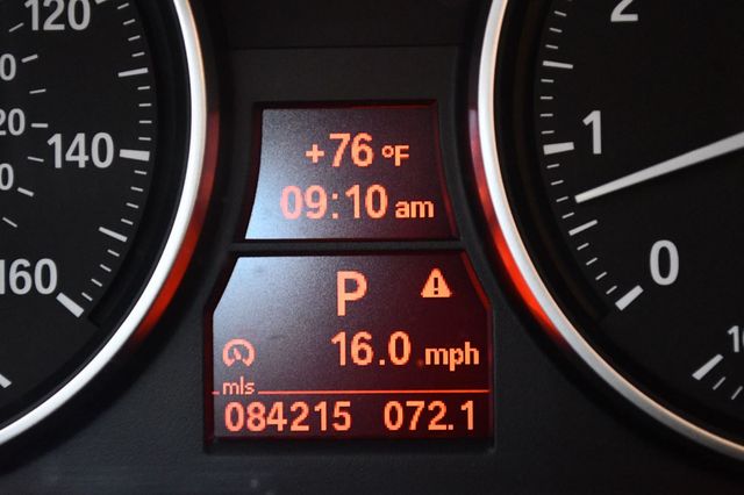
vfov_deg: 16.6
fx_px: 1694
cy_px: 248
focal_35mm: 82
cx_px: 372
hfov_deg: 24.8
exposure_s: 1/60
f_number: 5.6
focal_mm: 55
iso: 7200
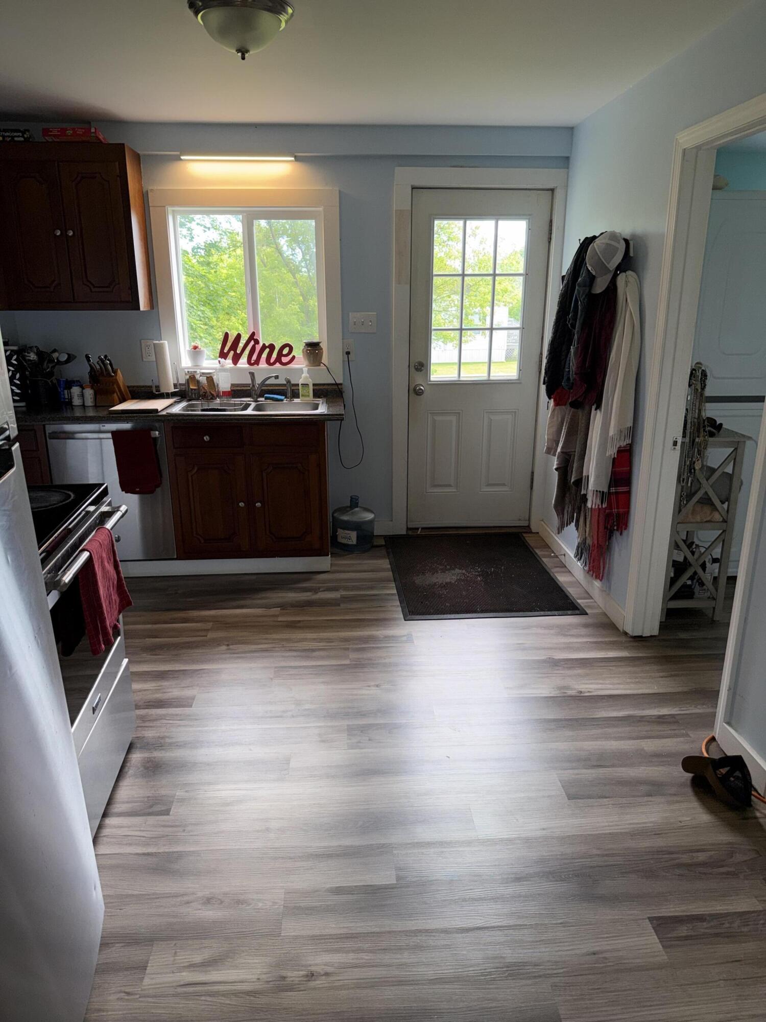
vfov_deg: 71.6
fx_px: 708
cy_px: 511
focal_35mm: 24
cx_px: 383
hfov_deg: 56.8
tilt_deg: -18.2
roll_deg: +0.3
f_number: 1.78
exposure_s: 1/127
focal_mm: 6.76
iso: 64
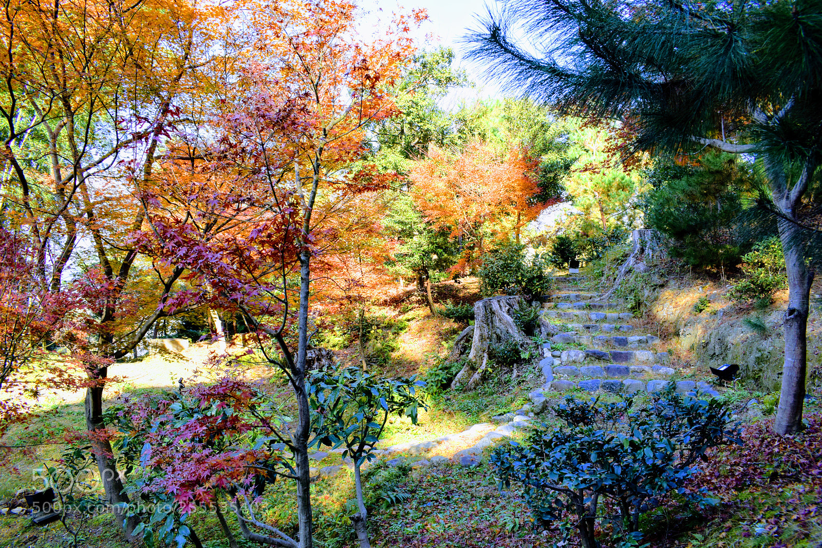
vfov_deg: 47.9
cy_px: 274
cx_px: 411
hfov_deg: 67.4
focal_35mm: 27
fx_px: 616
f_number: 7.1
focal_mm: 18
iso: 400
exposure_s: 1/200
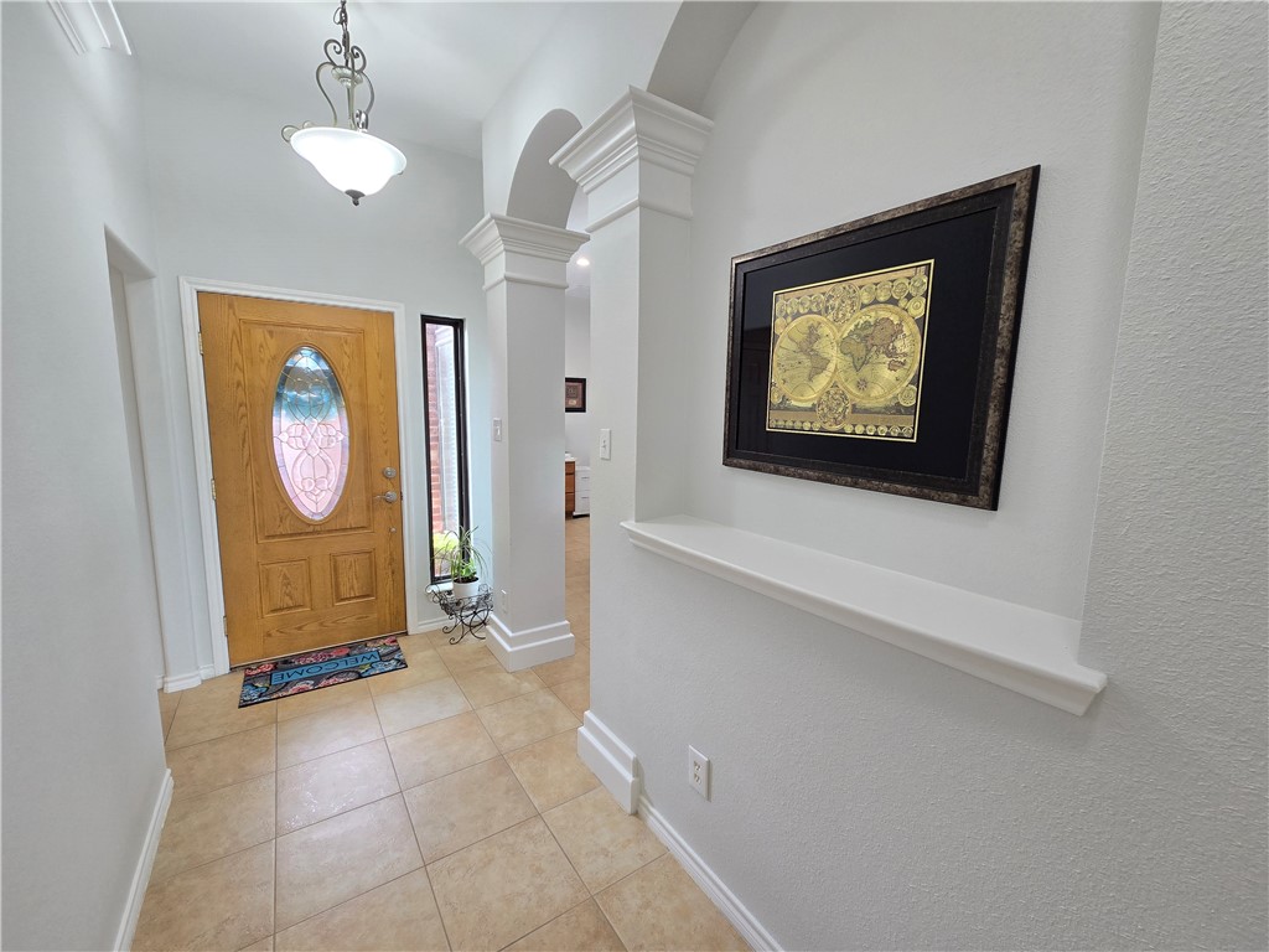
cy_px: 476
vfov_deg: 89.9
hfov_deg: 106.2
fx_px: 477
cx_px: 634
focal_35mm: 13
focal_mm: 2.2
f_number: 2.2
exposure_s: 1/60
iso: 160
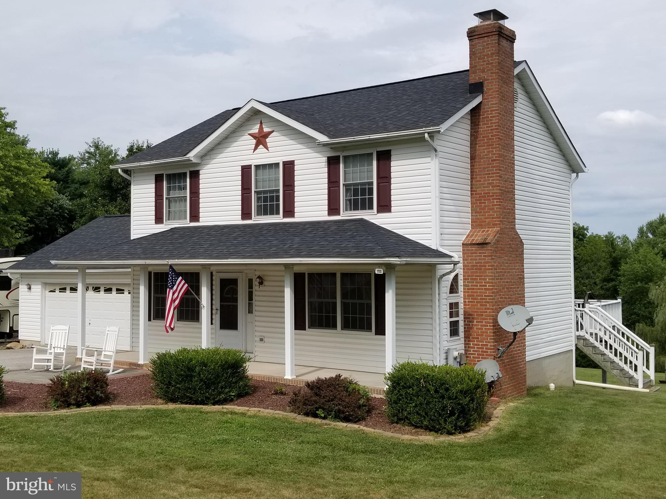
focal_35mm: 26
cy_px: 250
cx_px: 333
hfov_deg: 67.3
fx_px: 500
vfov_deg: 53.1
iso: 50
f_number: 1.7
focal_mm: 4.25
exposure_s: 1/2710
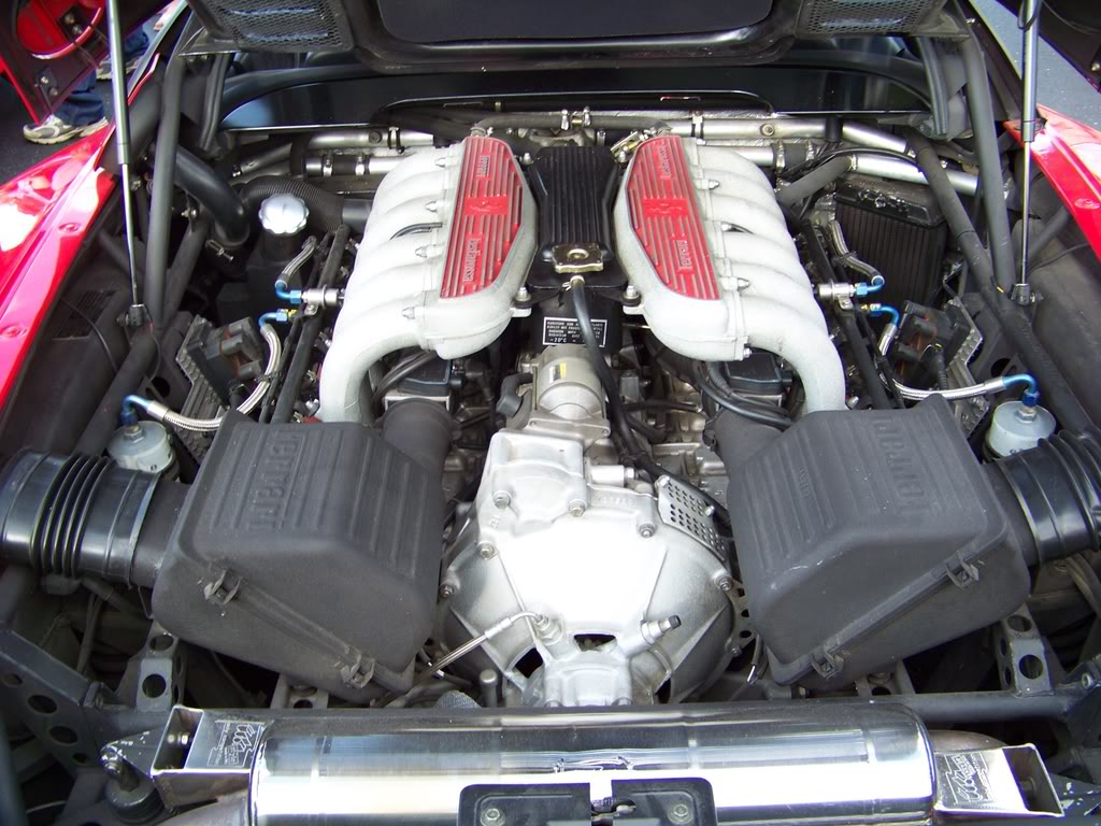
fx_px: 1145
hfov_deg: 51.4
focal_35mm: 36
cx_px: 550
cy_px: 413
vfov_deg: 39.7
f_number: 2.8
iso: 68
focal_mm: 5.85
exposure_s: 1/80
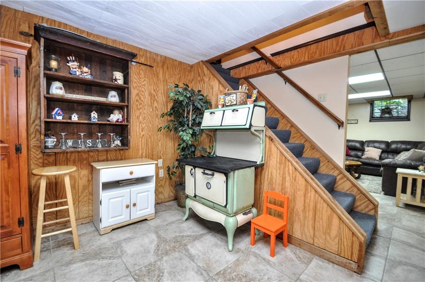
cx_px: 212
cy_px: 141
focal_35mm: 15
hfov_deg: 100.5
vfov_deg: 77.1
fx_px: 177
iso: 800
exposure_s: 1/50
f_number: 3.5
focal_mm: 10
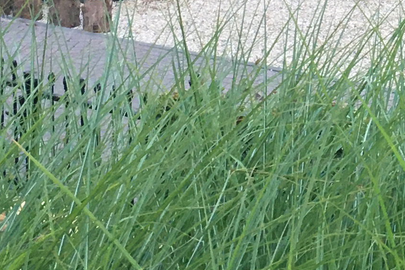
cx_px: 428
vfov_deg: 9.0
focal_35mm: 143
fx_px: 1609
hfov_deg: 14.1
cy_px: -272
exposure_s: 1/33
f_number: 2.2
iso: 50
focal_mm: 4.15
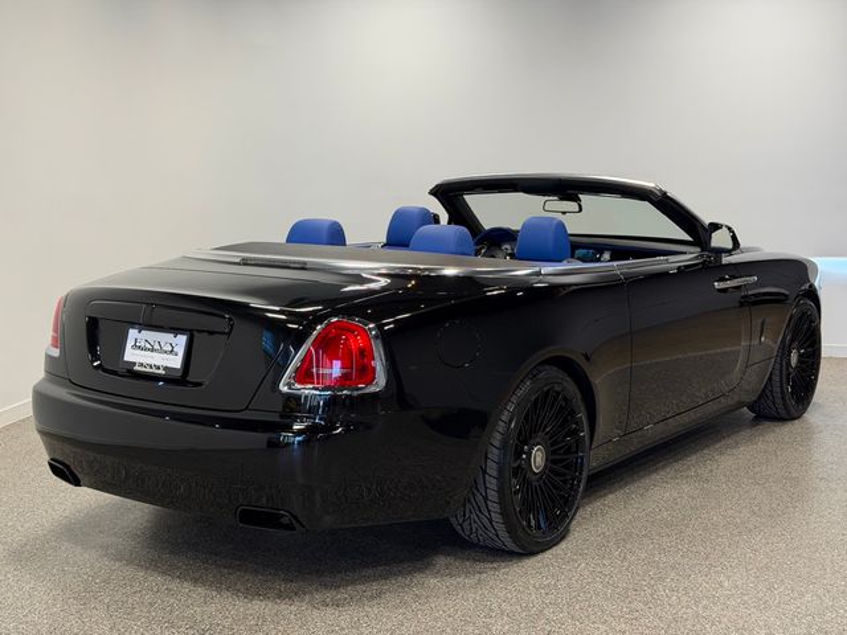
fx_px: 1174
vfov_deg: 30.3
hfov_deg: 39.7
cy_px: 318
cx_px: 424
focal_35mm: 48
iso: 50
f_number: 1.78
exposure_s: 1/220
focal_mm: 6.76
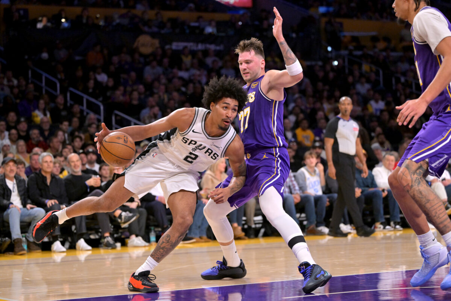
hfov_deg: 21.9
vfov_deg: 14.7
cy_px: 150
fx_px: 1165
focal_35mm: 93
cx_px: 226
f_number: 2.8
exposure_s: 1/2500
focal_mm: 93
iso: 3200
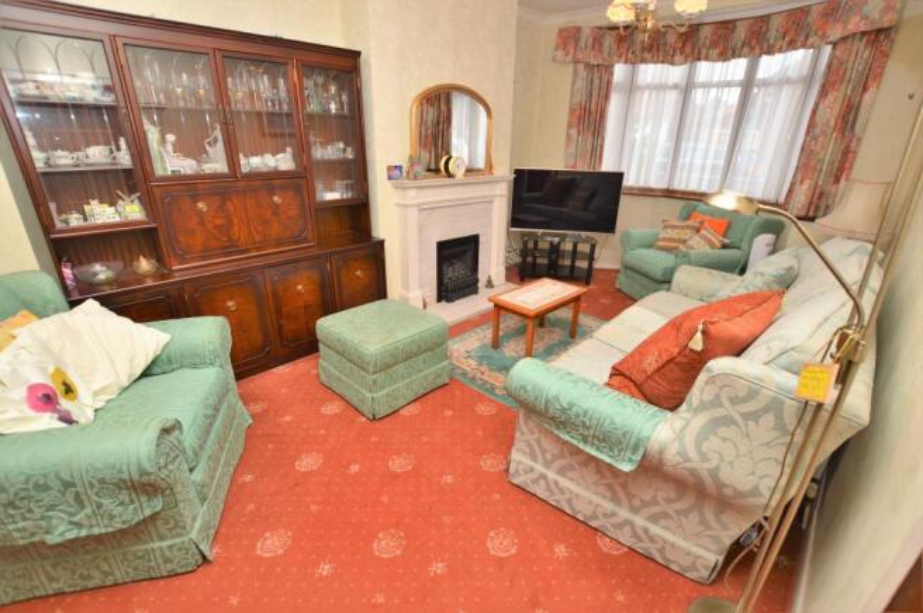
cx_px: 462
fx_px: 384
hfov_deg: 100.4
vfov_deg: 77.2
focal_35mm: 15
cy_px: 306
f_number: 4
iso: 100
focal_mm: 10
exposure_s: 1/60
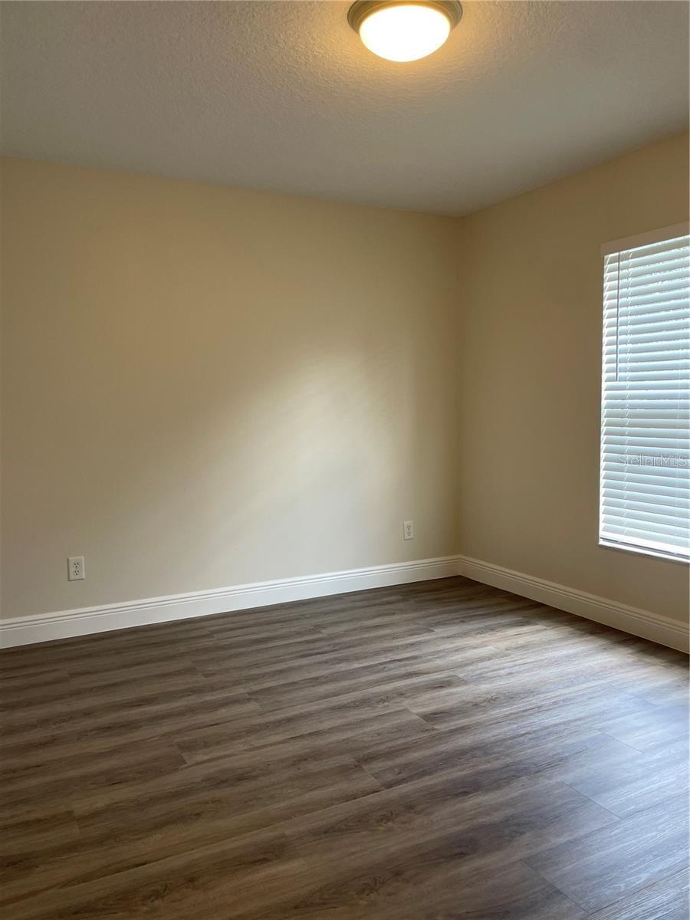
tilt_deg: -4.0
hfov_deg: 53.1
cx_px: 345
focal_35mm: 26
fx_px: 691
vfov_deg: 67.3
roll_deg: +0.8
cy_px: 460
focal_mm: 4.2
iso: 64
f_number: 1.6
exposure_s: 1/60
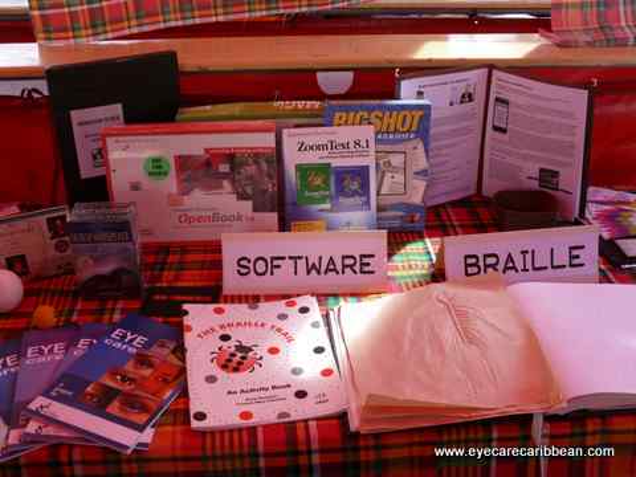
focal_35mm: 38
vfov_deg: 37.7
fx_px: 698
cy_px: 238
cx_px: 318
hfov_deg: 49.0
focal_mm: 8.1
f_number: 4
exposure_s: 1/125
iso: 100
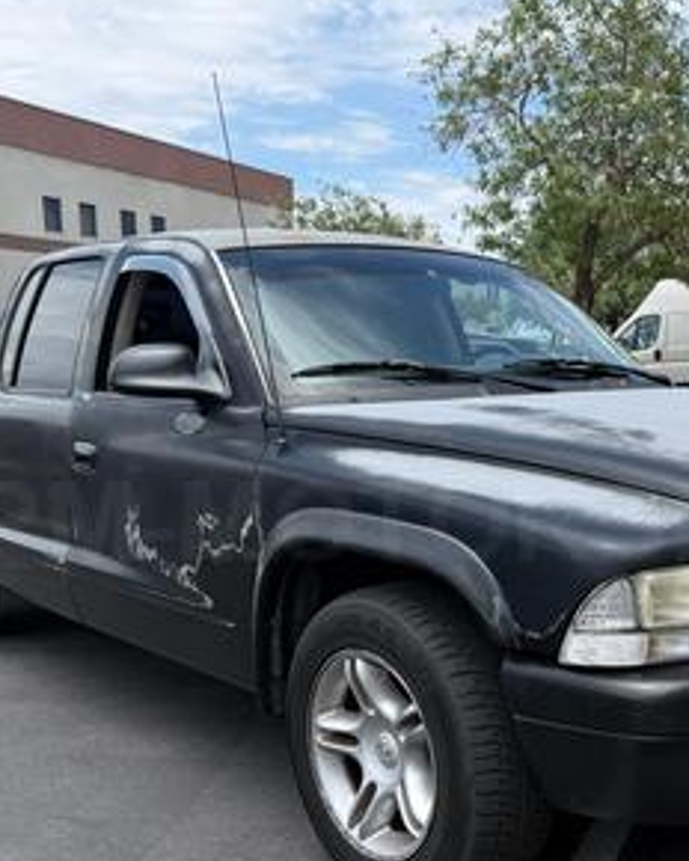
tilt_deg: -12.0
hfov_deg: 34.4
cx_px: 483
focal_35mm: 43
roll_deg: -0.8
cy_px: 552
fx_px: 1096
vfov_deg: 42.5
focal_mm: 6.76
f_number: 1.78
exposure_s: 1/2907
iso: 80
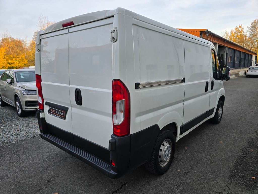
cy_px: 97
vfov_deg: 58.9
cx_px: 129
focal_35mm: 23
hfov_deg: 73.9
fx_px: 171
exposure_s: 1/180
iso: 25
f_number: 1.7
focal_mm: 6.3
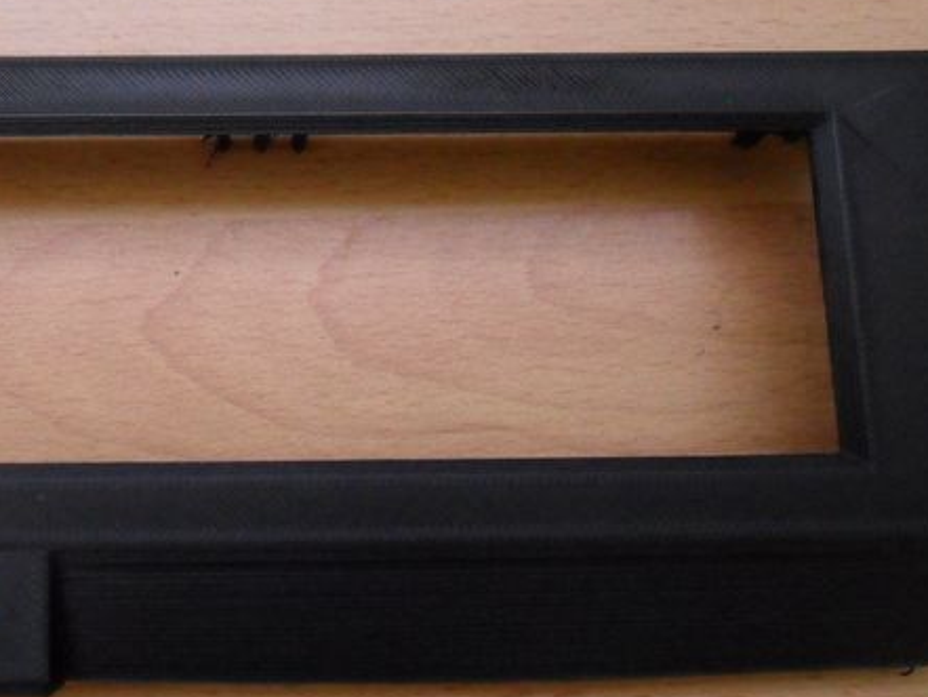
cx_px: 250
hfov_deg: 38.1
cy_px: 263
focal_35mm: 49
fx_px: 1314
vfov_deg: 29.6
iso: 400
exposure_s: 1/15
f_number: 3.5
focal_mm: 4.9
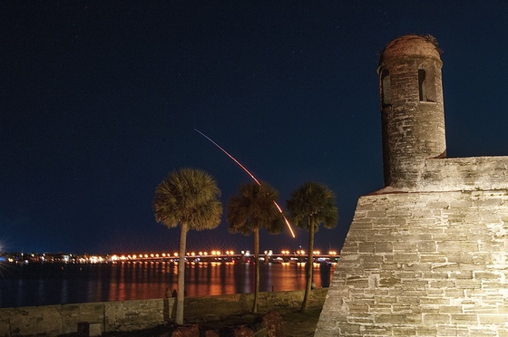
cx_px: 254
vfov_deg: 36.8
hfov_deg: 53.2
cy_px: 168
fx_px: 507
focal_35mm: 36
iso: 400
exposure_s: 45
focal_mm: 24
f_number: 16
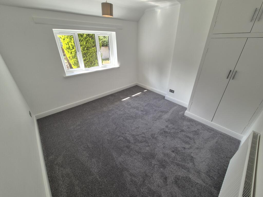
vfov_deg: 89.9
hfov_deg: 106.2
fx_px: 99
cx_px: 132
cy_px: 98
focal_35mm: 13
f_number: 2.2
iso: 50
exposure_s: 1/127
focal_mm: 2.2
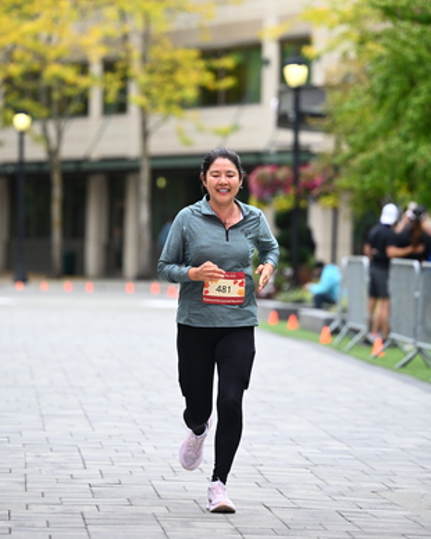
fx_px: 2868
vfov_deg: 10.7
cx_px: 222
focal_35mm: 180
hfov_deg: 8.6
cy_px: 198
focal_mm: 135
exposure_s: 1/2000
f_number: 2.8
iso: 640
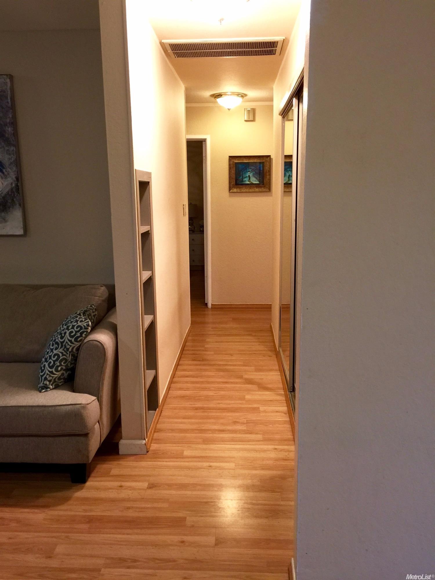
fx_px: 486
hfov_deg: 48.2
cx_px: 218
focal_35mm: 29
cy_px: 290
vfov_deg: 61.7
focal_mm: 4.15
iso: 64
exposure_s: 1/15
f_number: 2.2
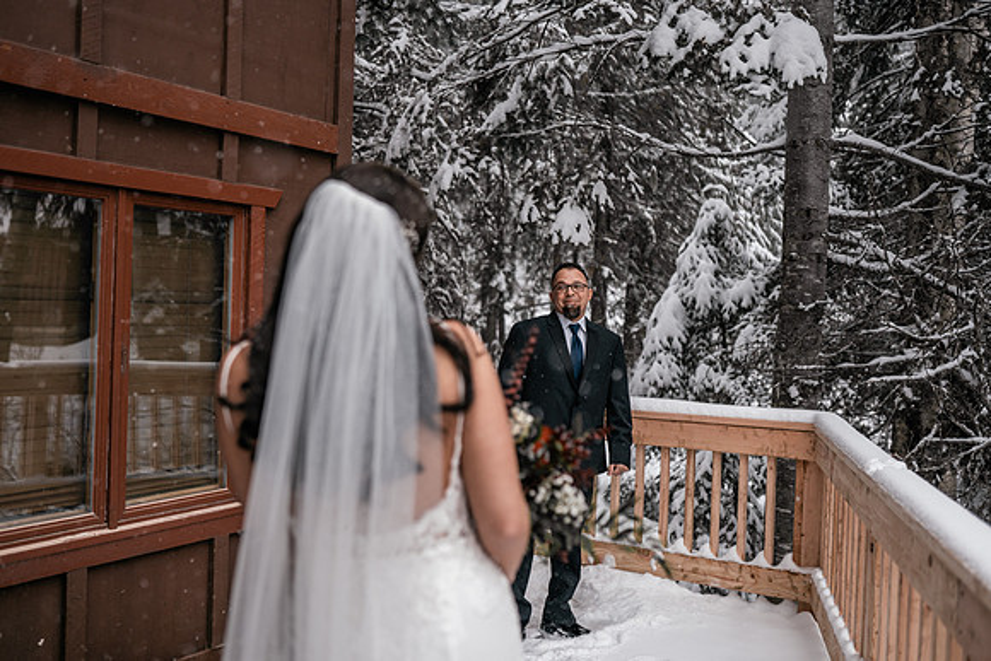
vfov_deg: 37.4
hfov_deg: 53.8
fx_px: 976
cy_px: 330
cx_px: 496
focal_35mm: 35
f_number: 2
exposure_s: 1/400
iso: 200
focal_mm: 35
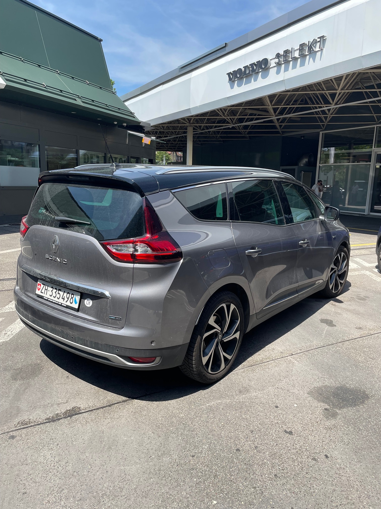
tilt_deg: -11.3
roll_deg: -1.1
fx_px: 382
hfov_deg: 53.1
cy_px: 254
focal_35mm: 26
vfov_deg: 67.3
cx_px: 190
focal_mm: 4.2
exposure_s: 1/1855
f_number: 1.6
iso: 32
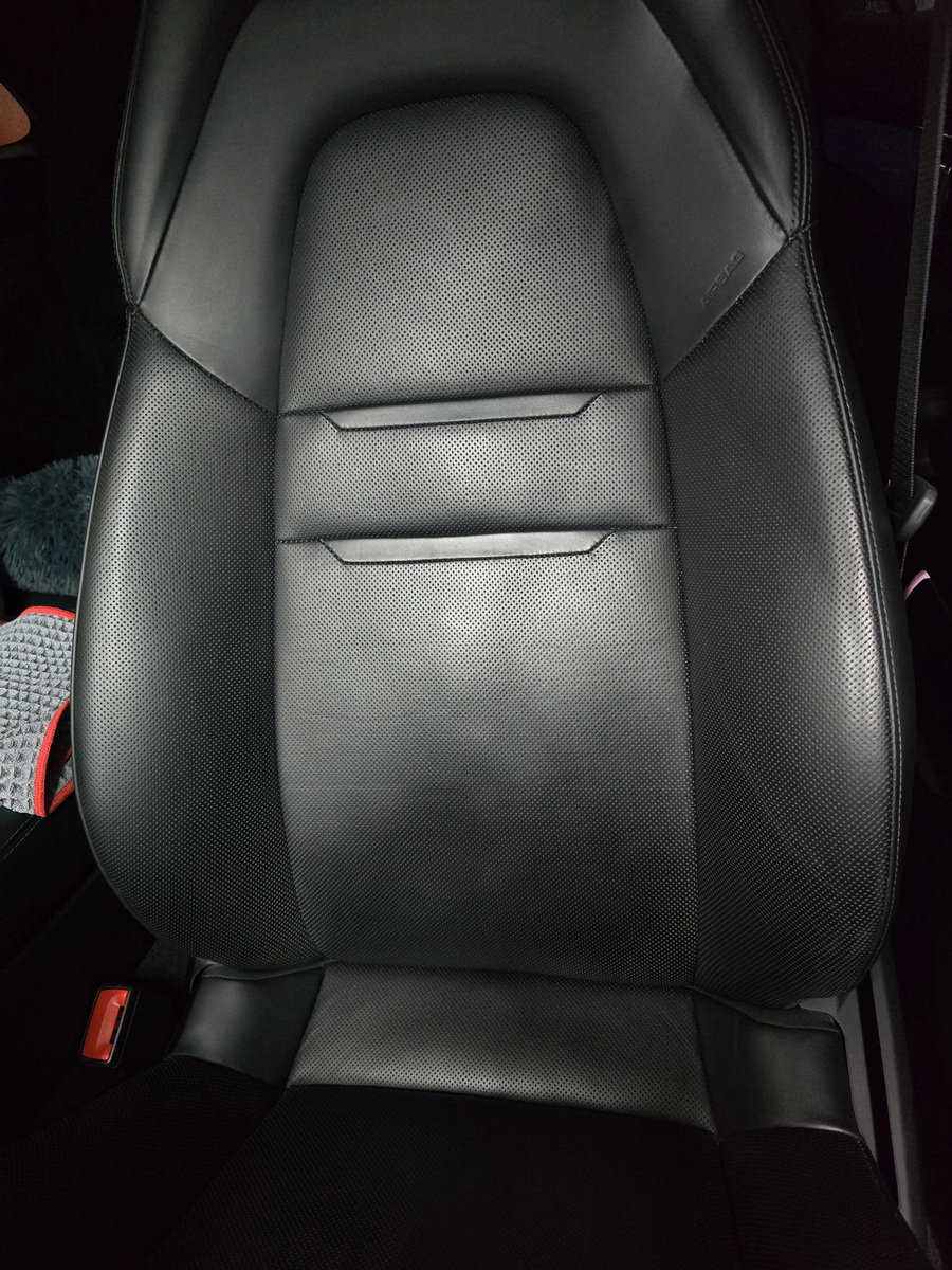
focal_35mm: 23
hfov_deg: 58.9
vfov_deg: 73.9
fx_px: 843
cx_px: 476
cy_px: 635
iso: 2000
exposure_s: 1/50
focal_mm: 6.3
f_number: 1.7
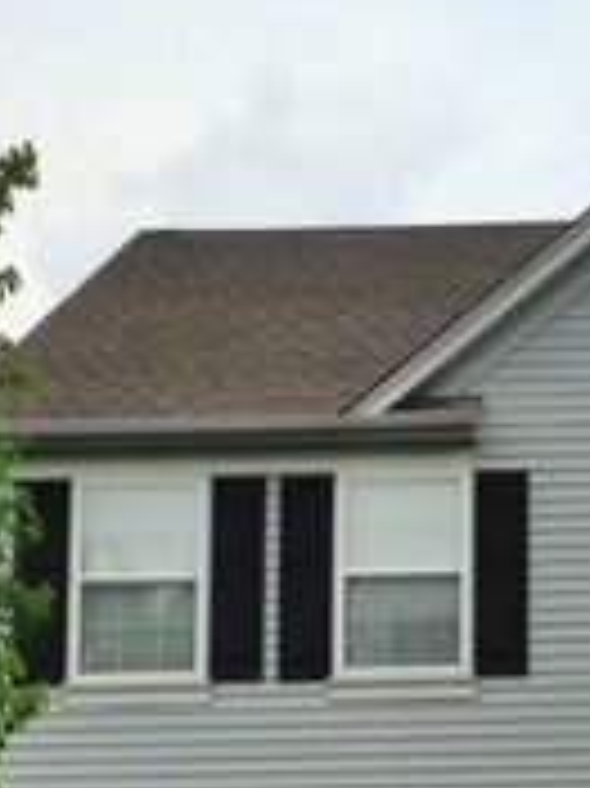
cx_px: 698
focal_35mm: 121
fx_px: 2753
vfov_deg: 16.0
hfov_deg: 12.0
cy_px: 747
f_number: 2.4
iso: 50
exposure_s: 1/2463
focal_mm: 4.12
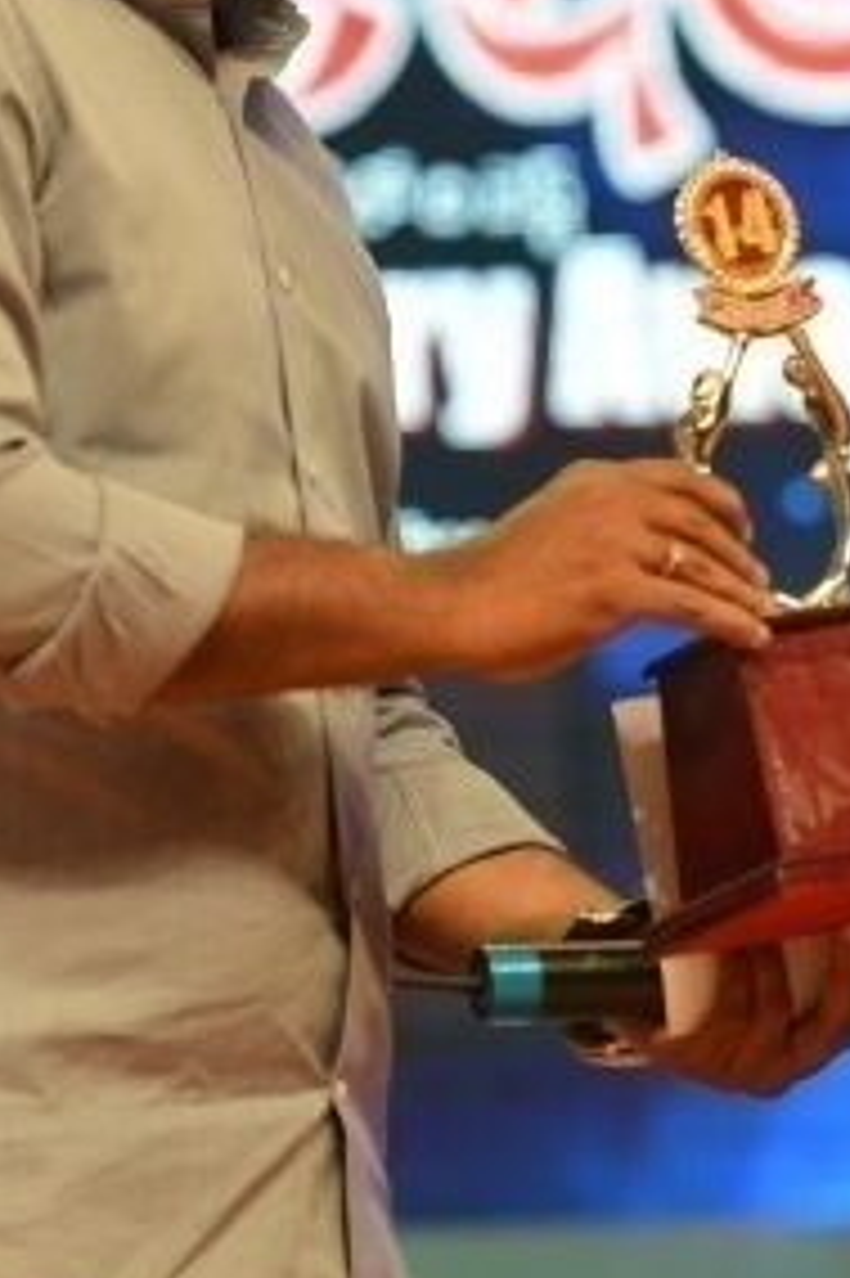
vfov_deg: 6.3
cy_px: 374
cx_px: 747
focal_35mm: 327
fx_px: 11594
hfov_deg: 4.2
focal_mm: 116
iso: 1250
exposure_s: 1/320
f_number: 2.8
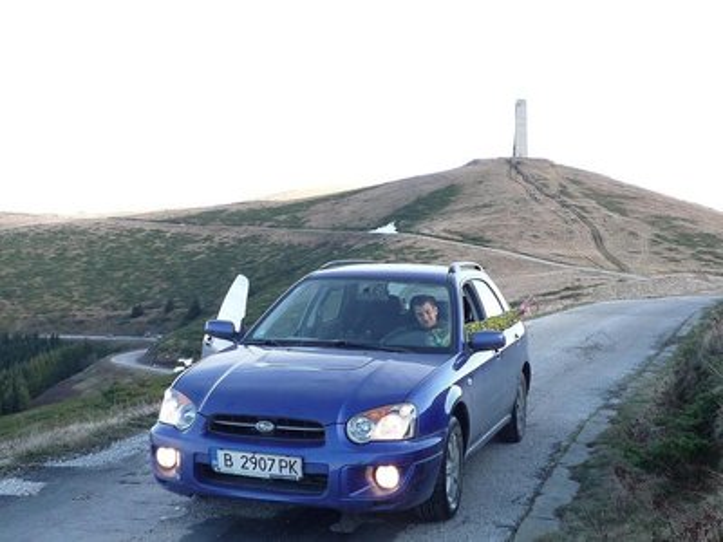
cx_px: 362
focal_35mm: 47
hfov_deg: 40.4
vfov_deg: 30.9
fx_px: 982
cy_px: 271
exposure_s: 1/125
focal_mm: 5.8
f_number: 3.6
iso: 100
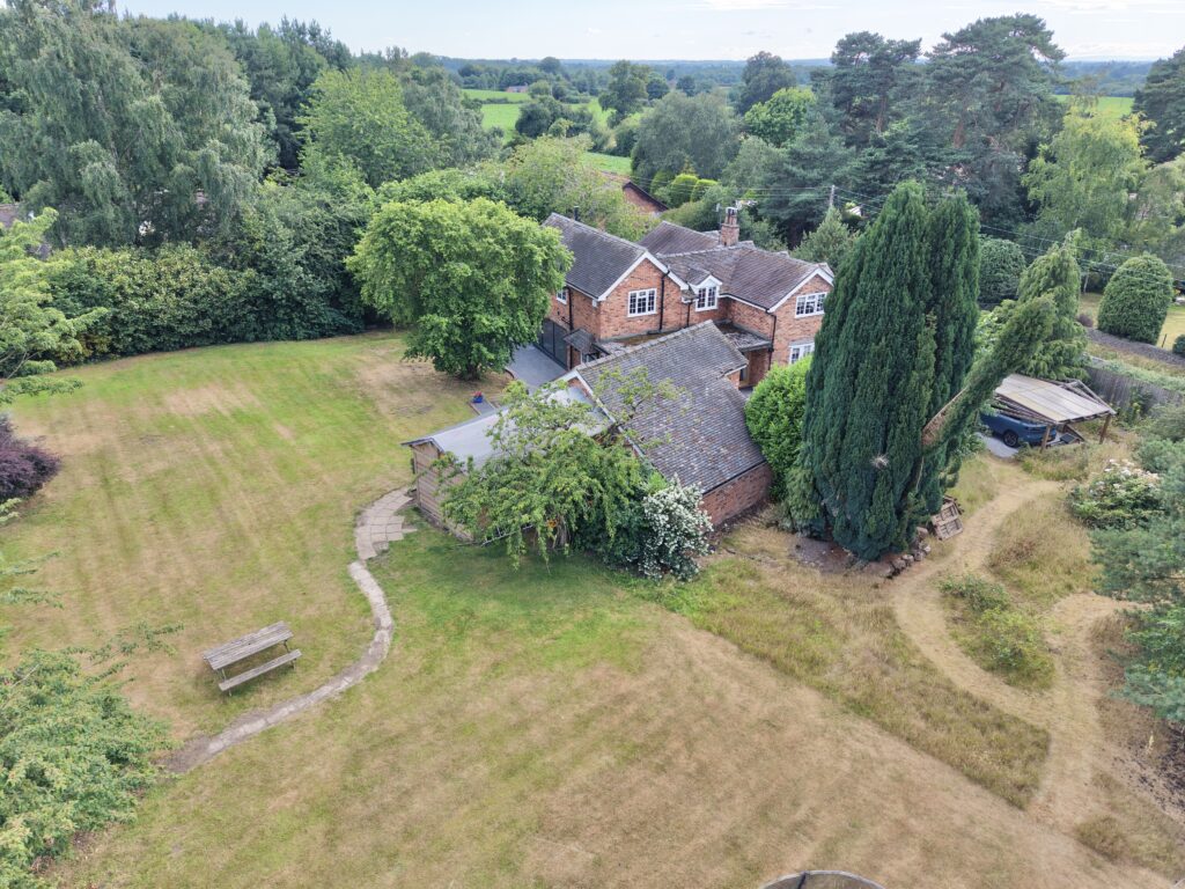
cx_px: 592
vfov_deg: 56.8
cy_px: 444
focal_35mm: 24
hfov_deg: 71.6
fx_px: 822
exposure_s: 1/500
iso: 100
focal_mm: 8.67
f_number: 1.8
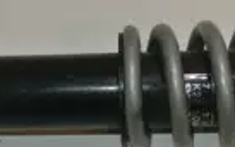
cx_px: 110
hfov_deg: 18.0
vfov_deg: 11.3
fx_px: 744
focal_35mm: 116
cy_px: 101
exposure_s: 1/60
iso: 200
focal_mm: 11
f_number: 4
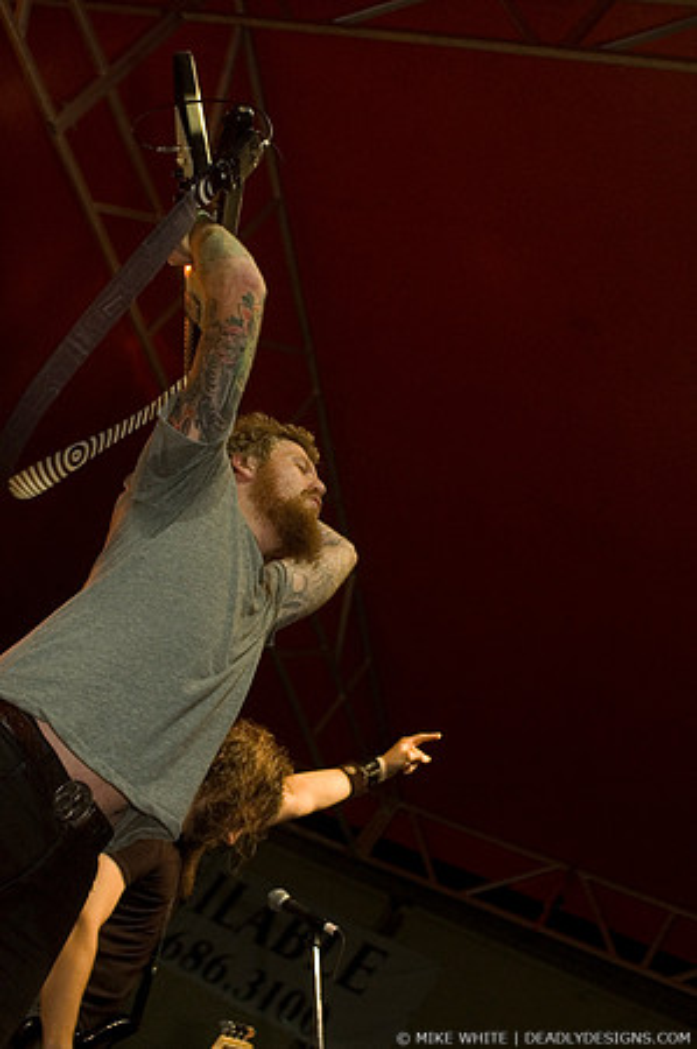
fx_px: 1746
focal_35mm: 60
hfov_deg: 22.6
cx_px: 348
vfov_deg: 33.4
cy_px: 524
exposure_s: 1/80
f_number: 3.2
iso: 800
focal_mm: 40
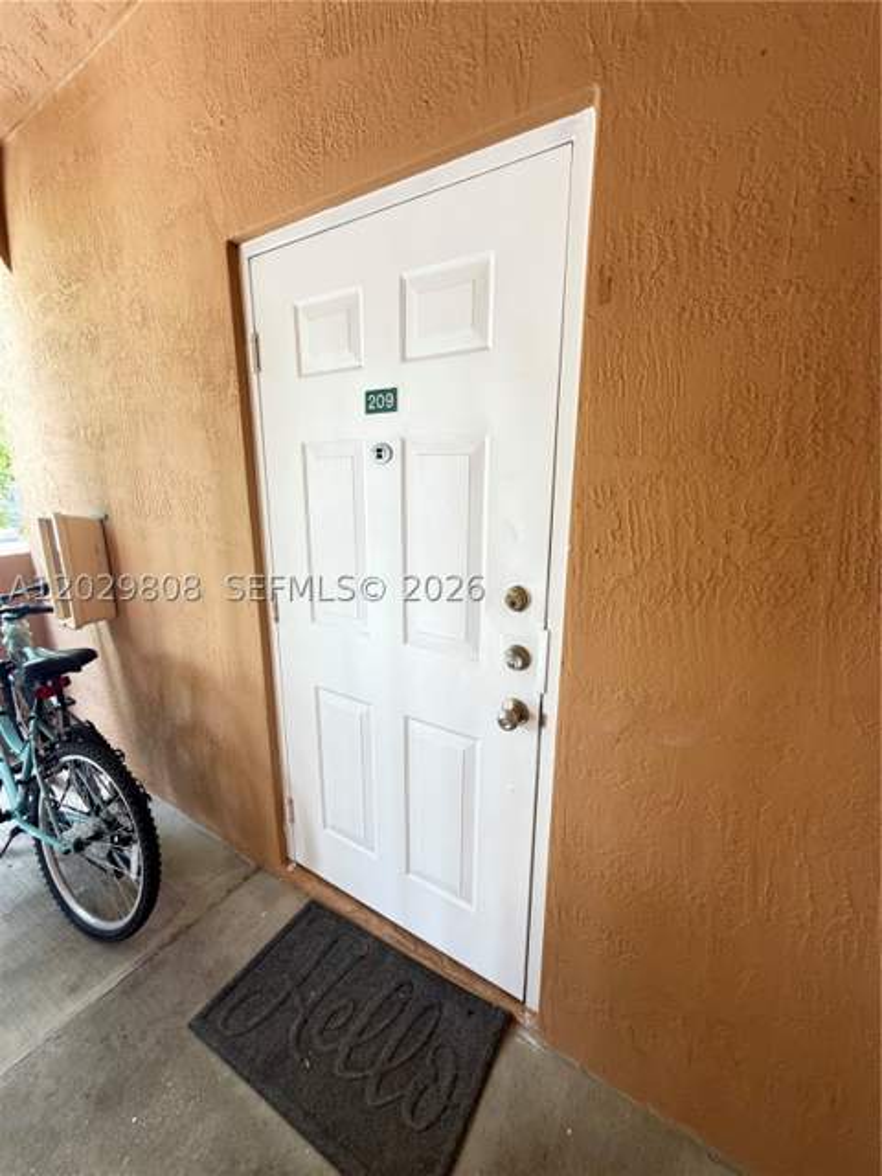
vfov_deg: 102.1
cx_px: 441
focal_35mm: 14
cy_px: 588
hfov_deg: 85.7
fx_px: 476
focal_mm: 2.22
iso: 250
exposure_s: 1/121
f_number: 2.2
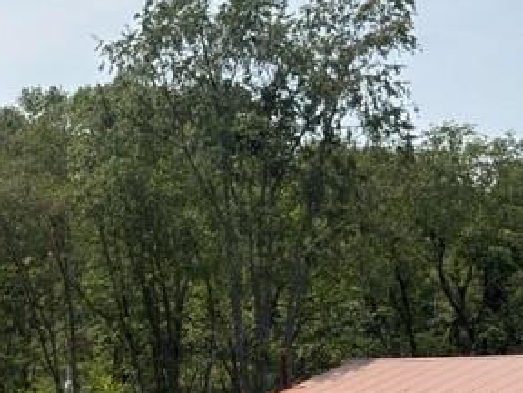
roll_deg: +1.8
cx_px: -167
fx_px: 1556
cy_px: 317
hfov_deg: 17.8
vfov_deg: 14.3
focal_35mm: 103
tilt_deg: +1.4
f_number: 1.78
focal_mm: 6.76
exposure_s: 1/5618
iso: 64
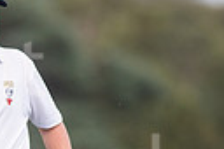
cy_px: 181
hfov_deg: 1.5
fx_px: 8439
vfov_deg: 1.0
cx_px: -63
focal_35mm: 1358
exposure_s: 1/2500
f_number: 4
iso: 800
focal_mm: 300
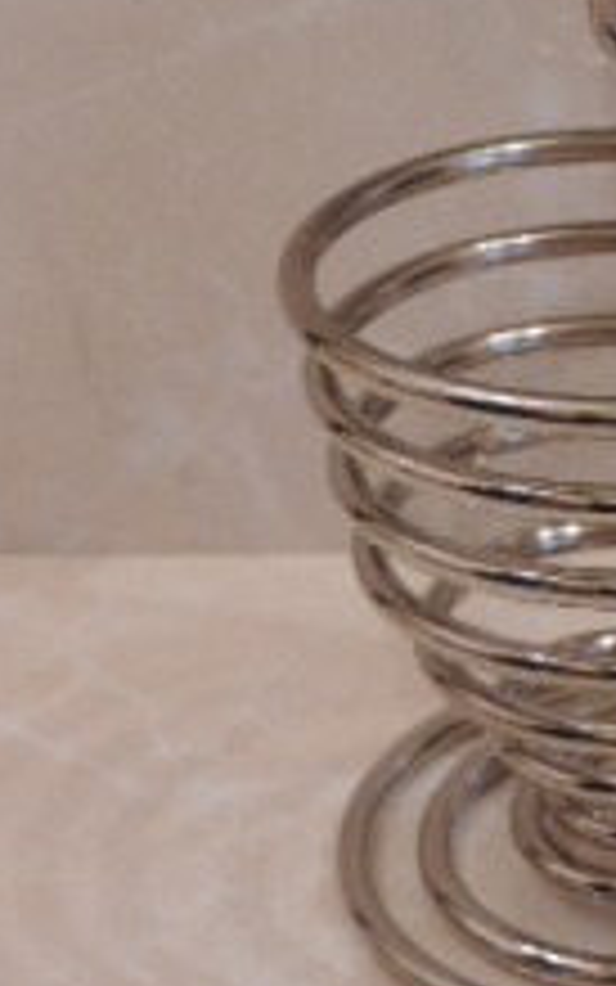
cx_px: 665
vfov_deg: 15.8
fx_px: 3490
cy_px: 41
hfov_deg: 10.0
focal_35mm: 130
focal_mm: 10.7
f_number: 3.7
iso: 400
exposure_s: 1/30
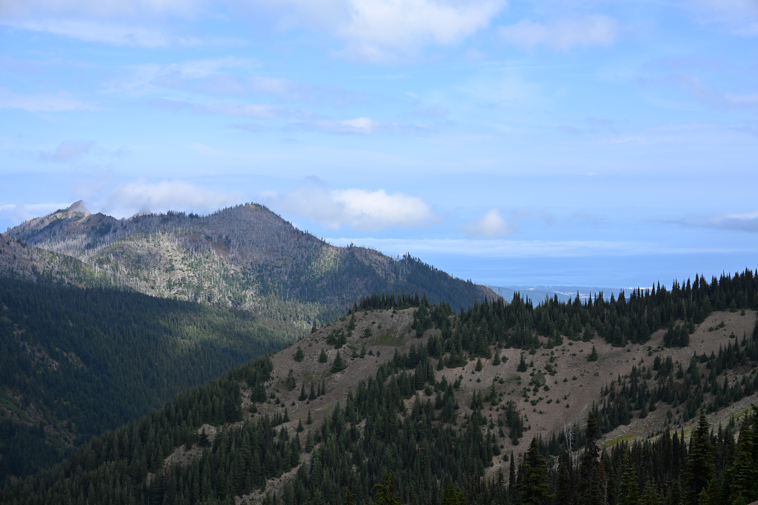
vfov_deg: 27.0
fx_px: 1053
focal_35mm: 50
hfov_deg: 39.6
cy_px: 252
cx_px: 379
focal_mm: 50
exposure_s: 1/320
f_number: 6.3
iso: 100
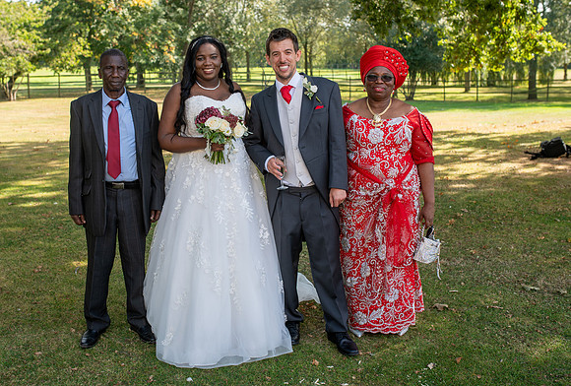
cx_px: 234
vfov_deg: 30.8
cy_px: 162
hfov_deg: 44.2
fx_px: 700
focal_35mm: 44
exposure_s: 1/200
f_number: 4
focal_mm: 35
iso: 100
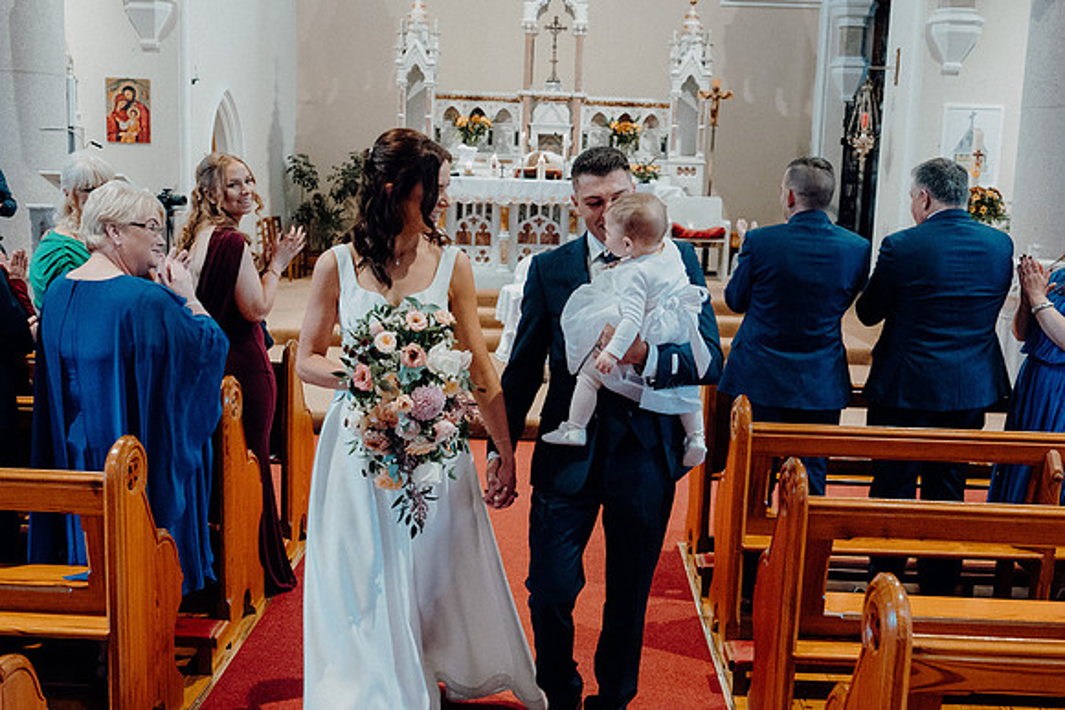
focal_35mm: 36
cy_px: 355
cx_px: 532
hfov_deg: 53.1
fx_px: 1065
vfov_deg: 36.9
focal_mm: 24
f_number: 3.5
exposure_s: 1/160
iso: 4000
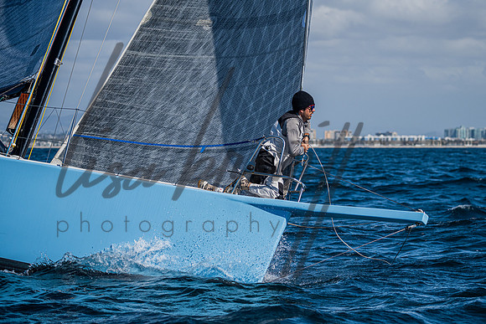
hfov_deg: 13.6
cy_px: 157
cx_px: 292
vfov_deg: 9.1
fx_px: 2044
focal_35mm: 151
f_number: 4.8
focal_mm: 125
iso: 400
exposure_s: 1/6400
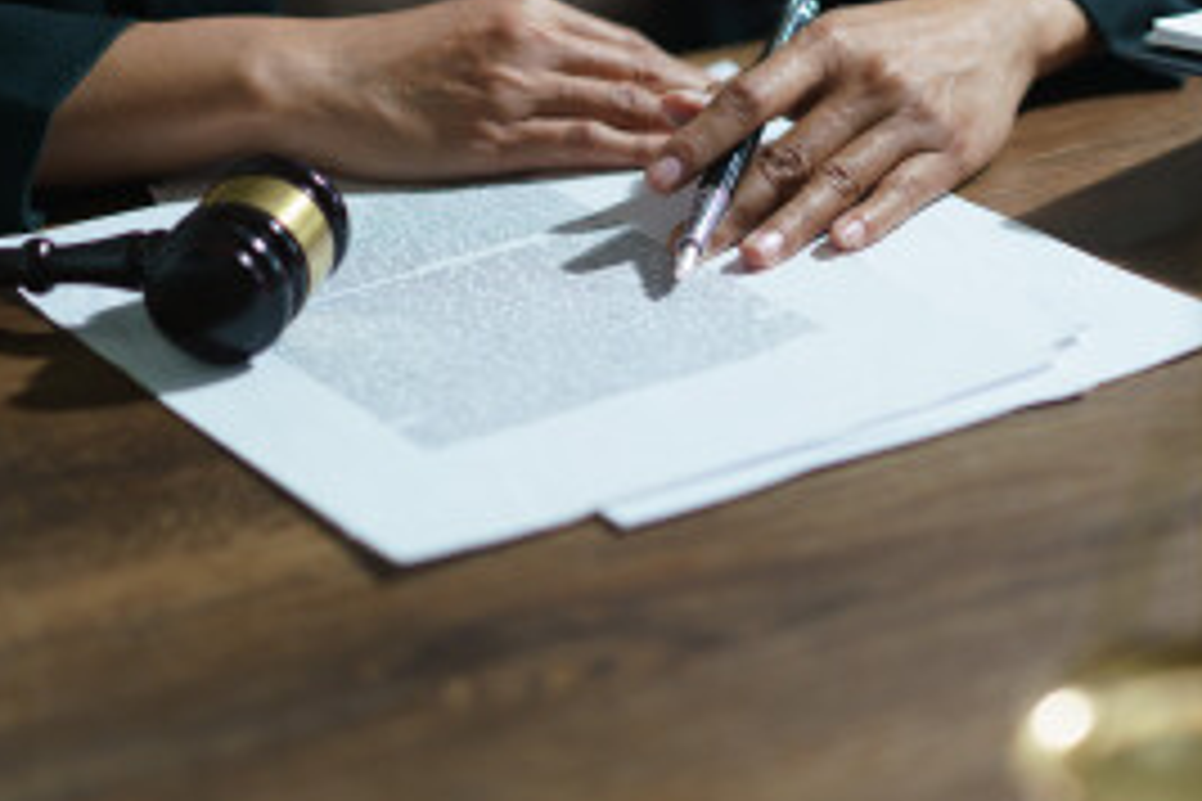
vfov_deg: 13.8
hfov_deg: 20.3
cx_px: 990
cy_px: 256
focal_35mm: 99
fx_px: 3305
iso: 320
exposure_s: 1/400
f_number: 2
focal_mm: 55
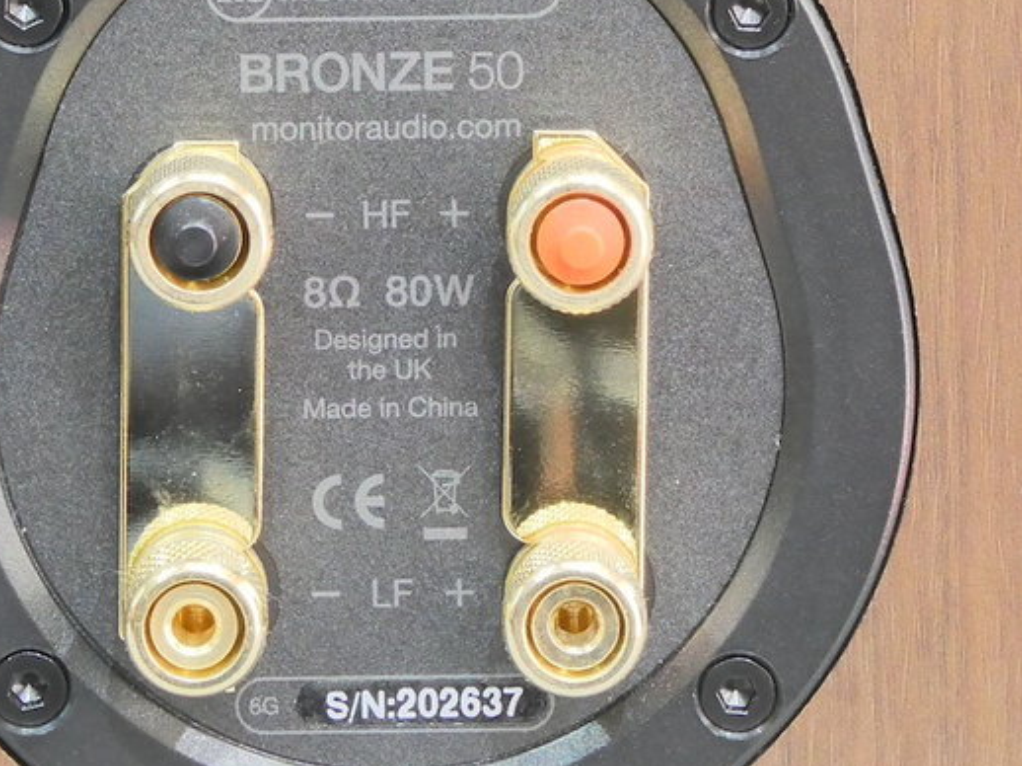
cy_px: 383
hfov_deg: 8.6
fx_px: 6787
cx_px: 349
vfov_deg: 6.5
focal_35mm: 230
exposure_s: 1/13
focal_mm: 22.3
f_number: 5.6
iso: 1600
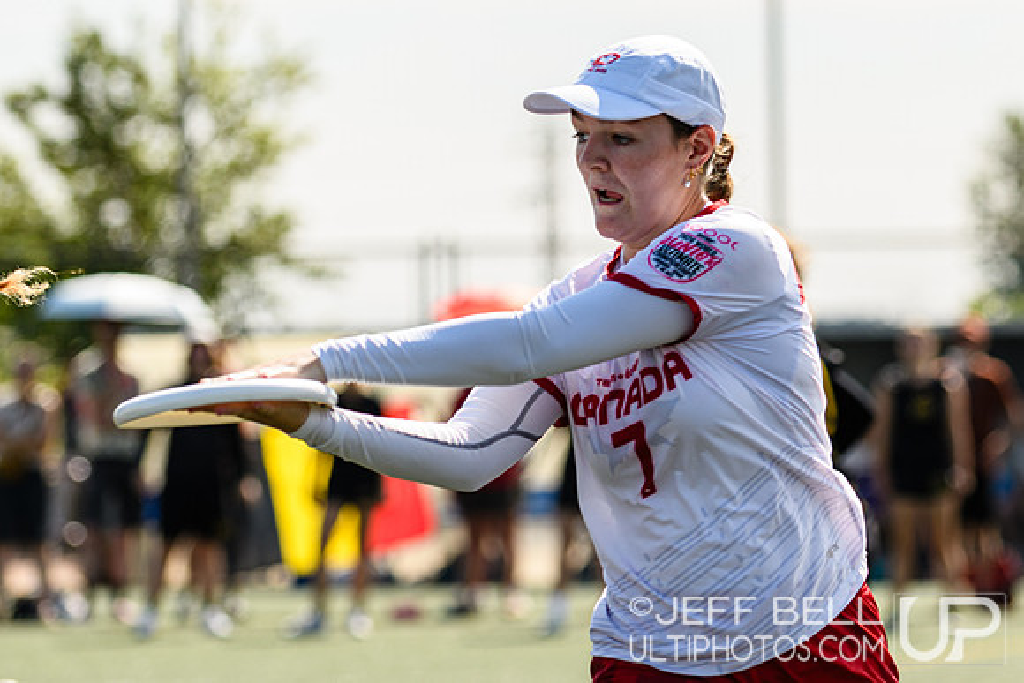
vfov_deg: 5.1
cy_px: 195
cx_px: 732
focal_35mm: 268
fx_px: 7627
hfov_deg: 7.7
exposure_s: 1/1000
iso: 125
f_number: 3.2
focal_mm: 125
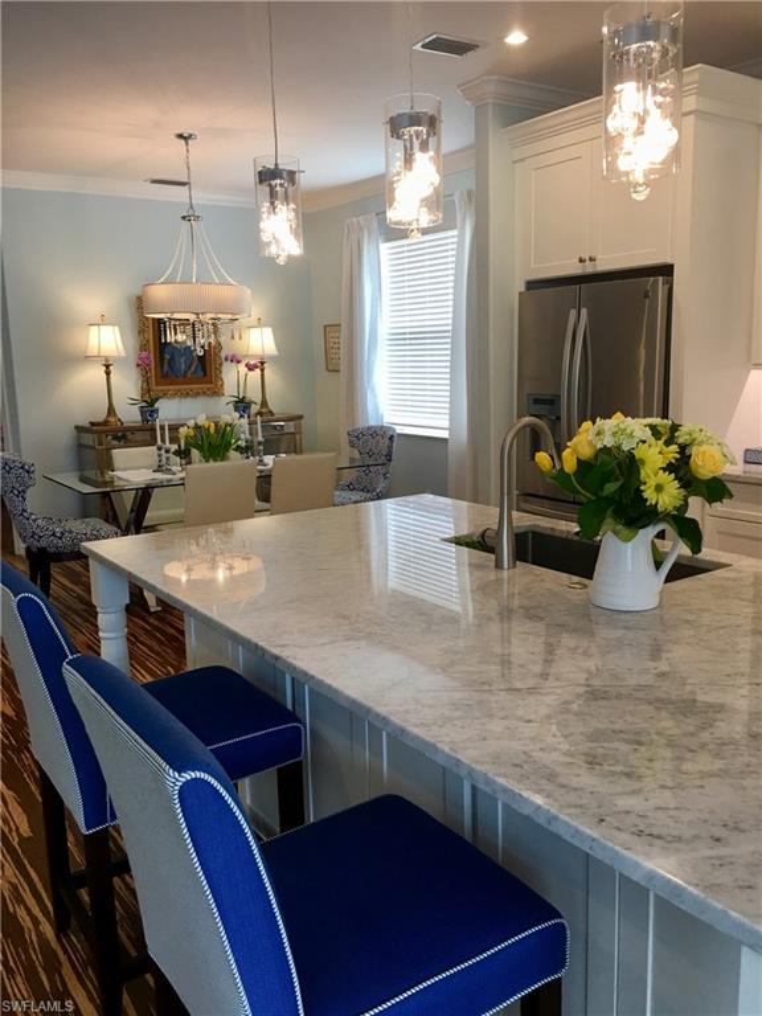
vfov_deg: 61.7
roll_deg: +2.2
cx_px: 381
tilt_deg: -9.1
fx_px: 851
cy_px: 508
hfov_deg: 48.2
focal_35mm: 29
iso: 25
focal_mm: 4.15
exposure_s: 1/30
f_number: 2.2
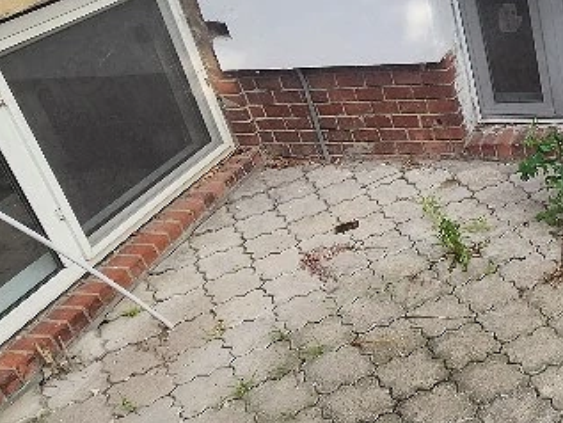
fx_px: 667
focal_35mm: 41
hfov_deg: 38.8
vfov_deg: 34.7
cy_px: 124
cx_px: 600
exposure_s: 1/128
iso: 32
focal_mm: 1.7
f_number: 2.2
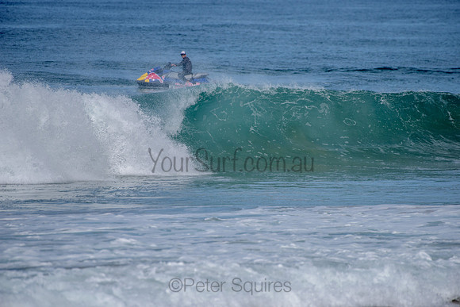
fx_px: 6390
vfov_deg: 2.8
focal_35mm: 500
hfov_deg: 4.1
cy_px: 154
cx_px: 230
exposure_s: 1/2500
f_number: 6.3
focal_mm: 500
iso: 250
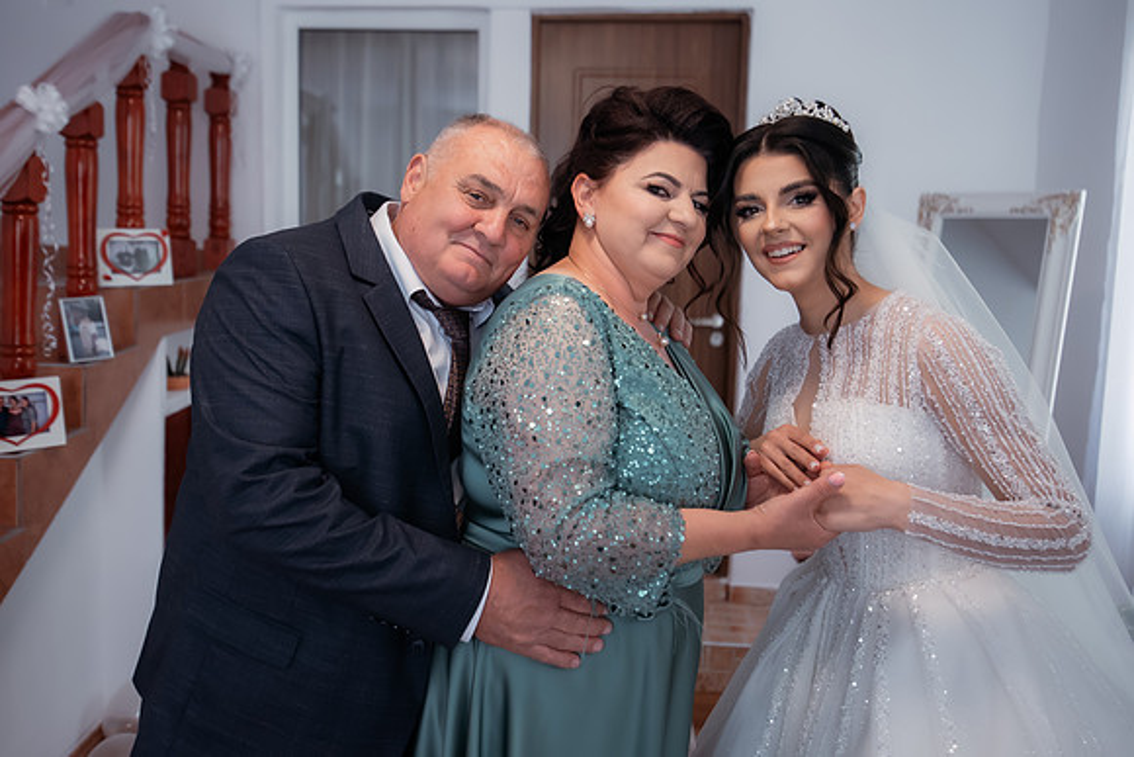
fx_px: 1081
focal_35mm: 34
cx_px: 499
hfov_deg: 55.2
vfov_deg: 38.5
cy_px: 324
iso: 1600
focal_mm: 30
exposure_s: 1/250
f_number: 2.8
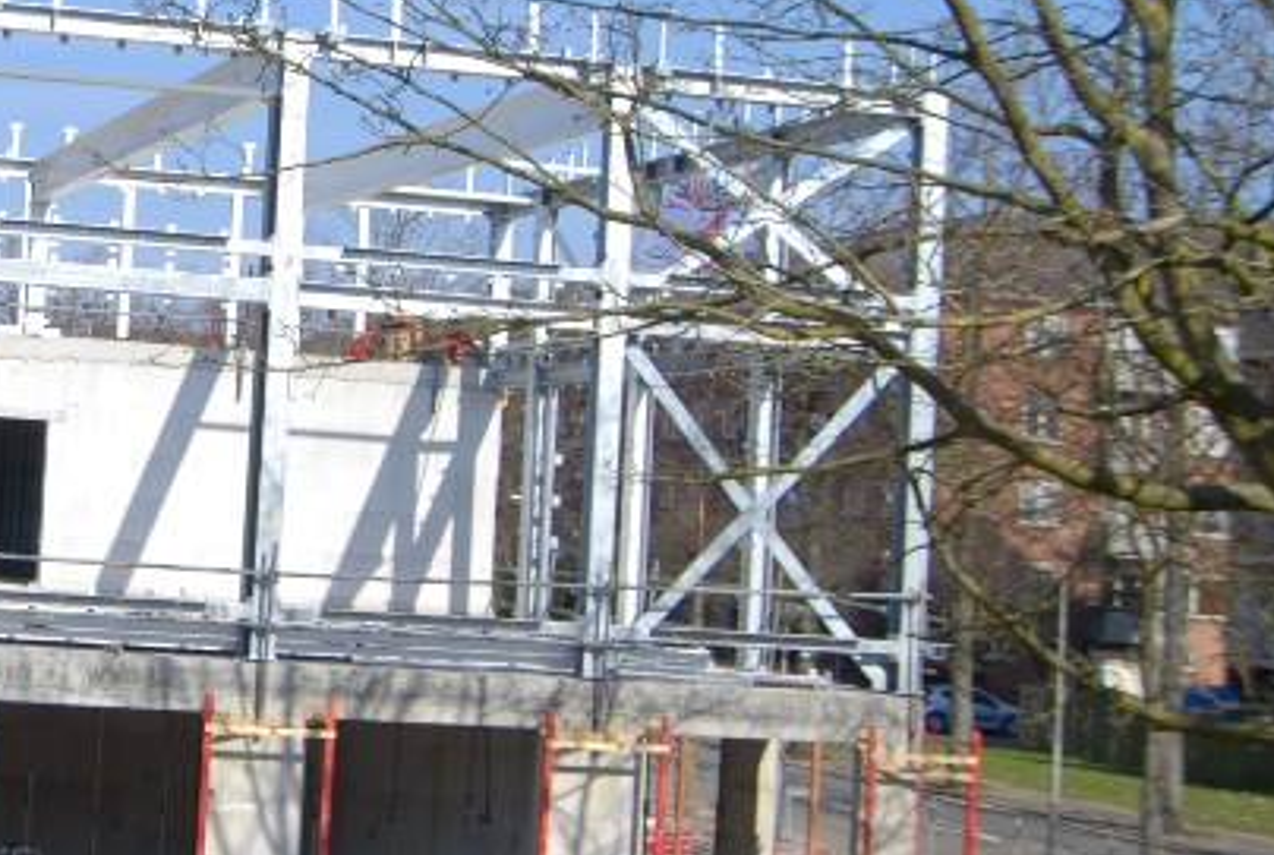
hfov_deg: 25.2
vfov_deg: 18.0
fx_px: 2694
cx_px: -22
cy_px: 333
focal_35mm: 76
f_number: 4.5
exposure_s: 1/640
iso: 100
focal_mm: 20
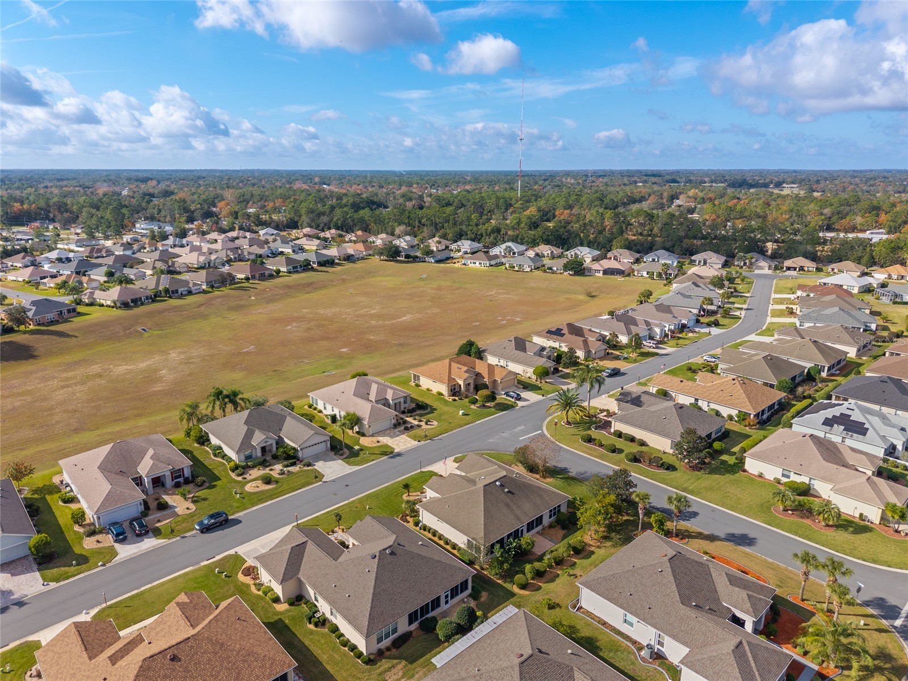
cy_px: 340
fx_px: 630
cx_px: 454
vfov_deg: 56.8
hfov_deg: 71.6
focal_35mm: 24
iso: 150
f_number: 1.8
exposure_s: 1/3000
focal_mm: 8.67
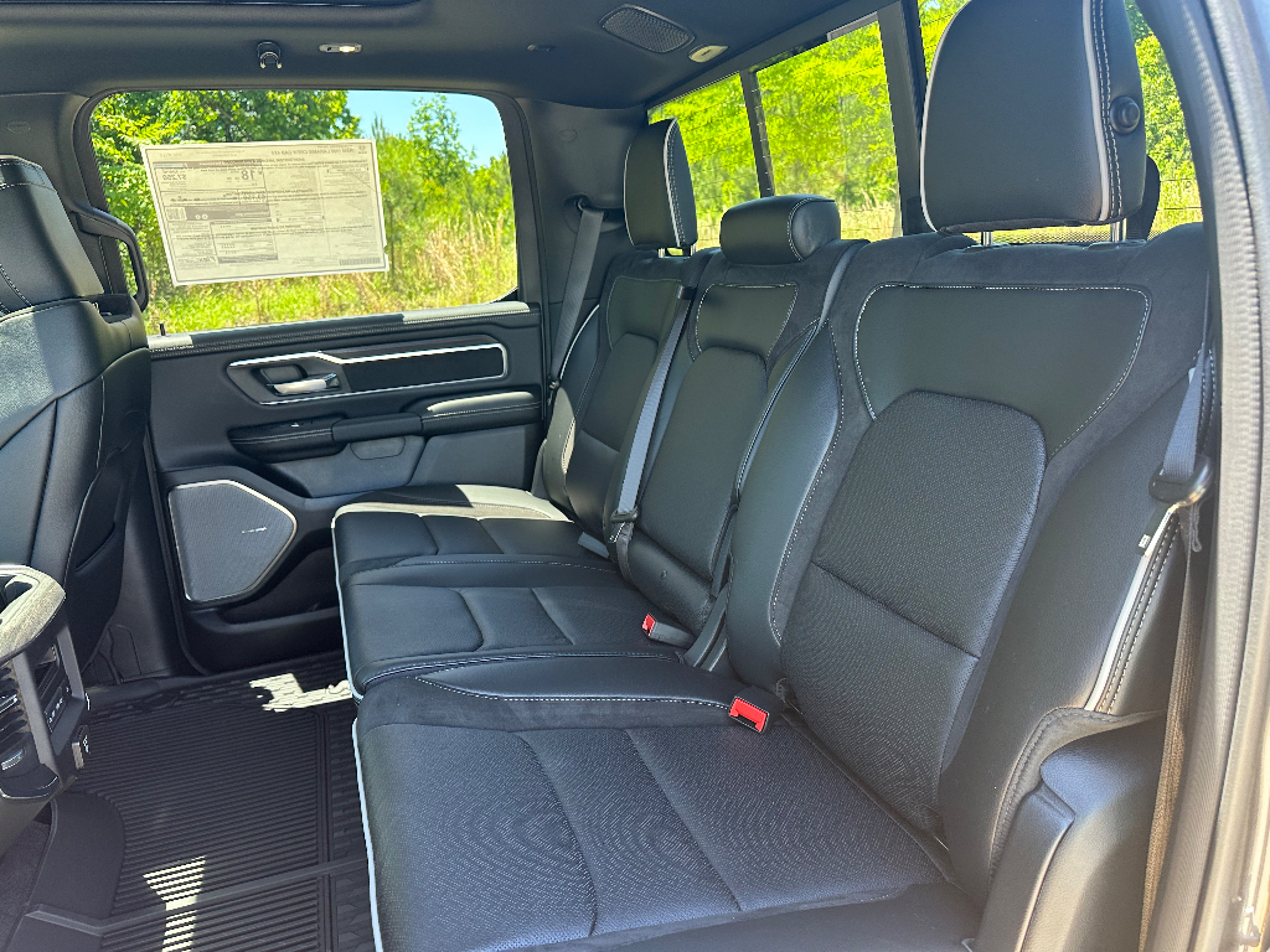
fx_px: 881
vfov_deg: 56.8
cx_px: 635
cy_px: 476
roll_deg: +2.3
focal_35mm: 24
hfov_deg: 71.6
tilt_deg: -13.1
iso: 160
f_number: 1.78
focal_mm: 6.86
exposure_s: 1/121
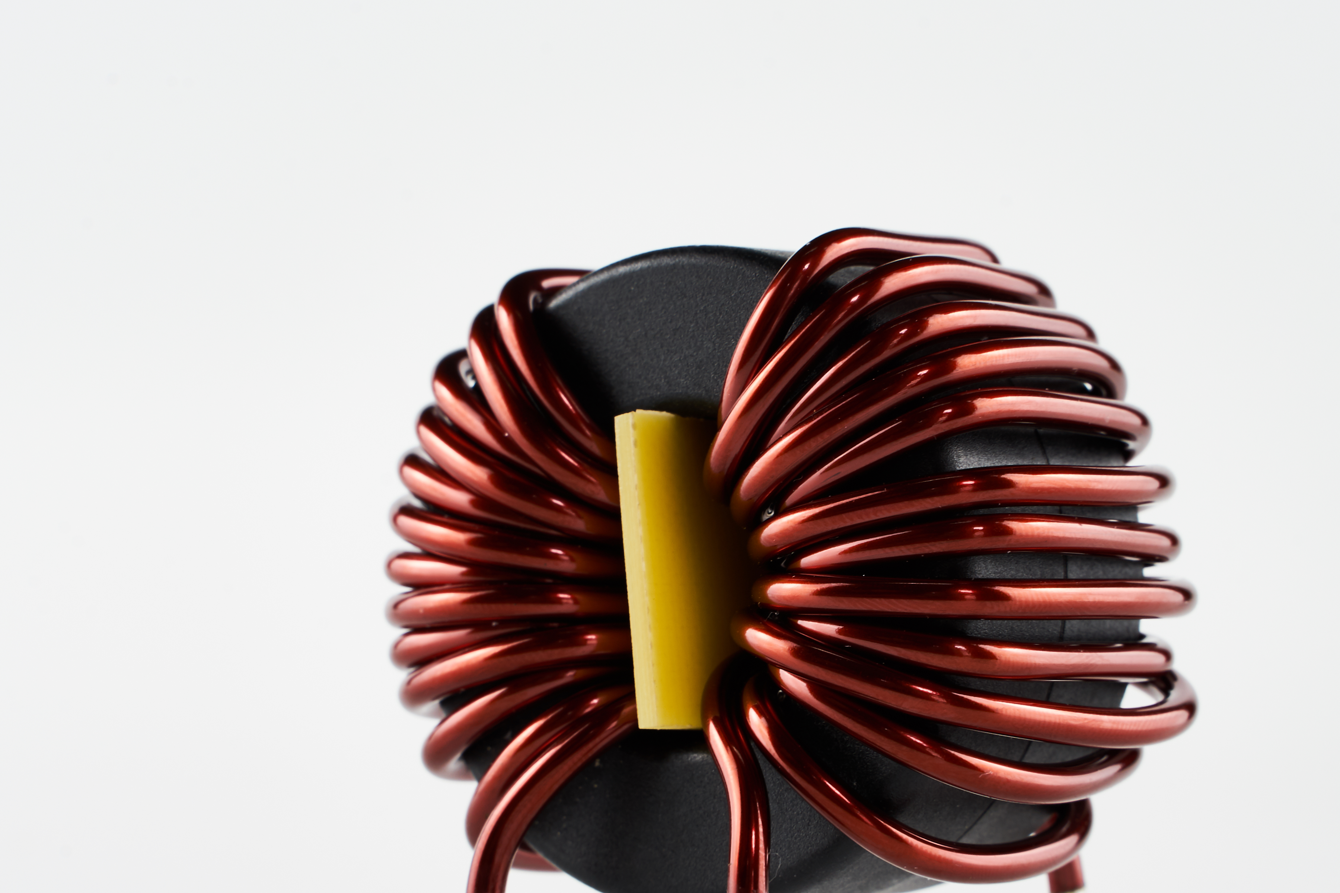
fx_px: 4652
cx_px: 747
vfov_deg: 11.0
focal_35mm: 125
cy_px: 572
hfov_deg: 16.4
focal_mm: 75
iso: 100
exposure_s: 1/6
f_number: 16
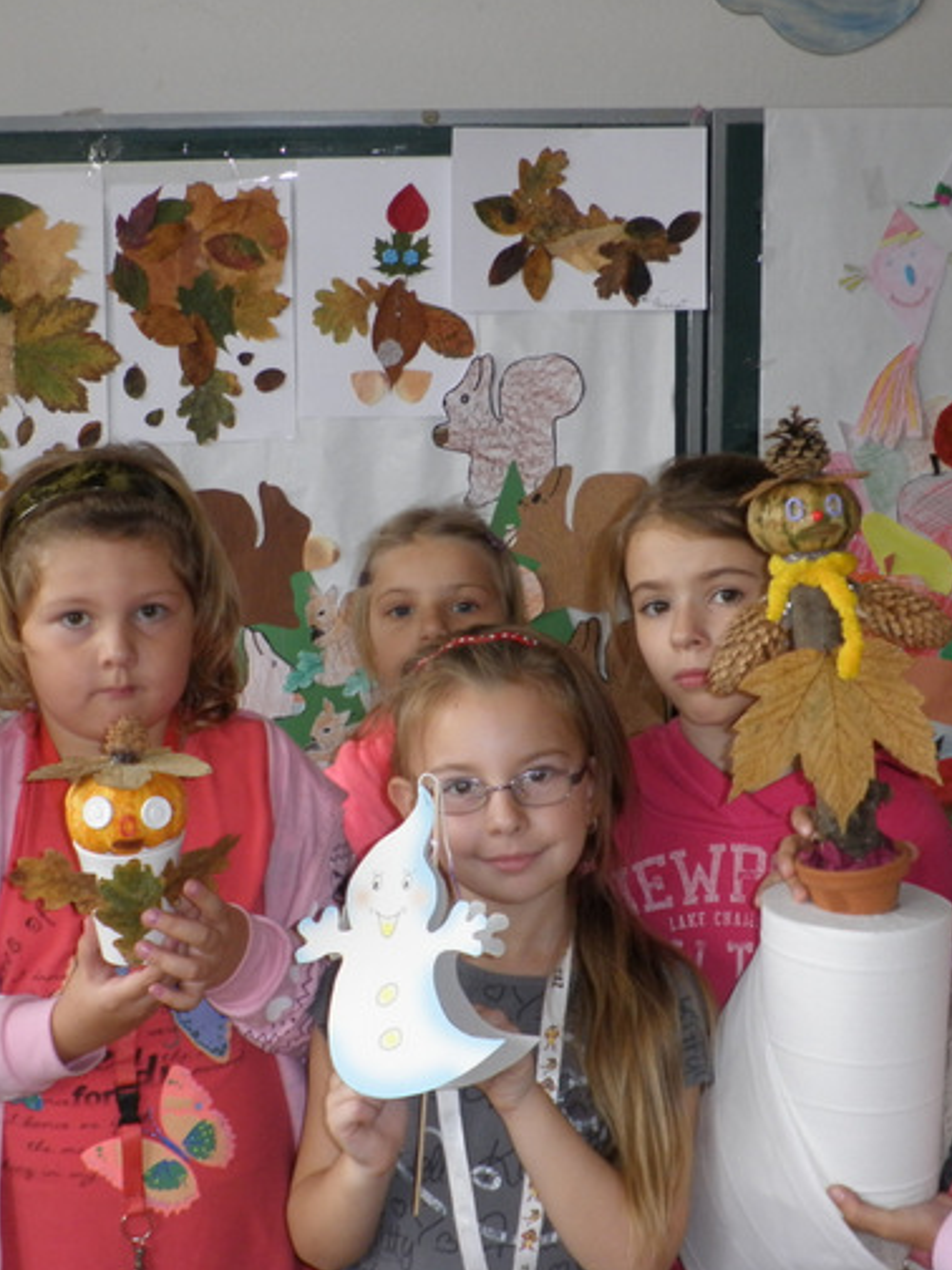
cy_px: 629
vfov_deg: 38.2
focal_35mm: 50
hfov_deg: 29.0
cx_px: 355
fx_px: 1833
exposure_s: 1/30
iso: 160
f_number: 3.5
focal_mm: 6.3
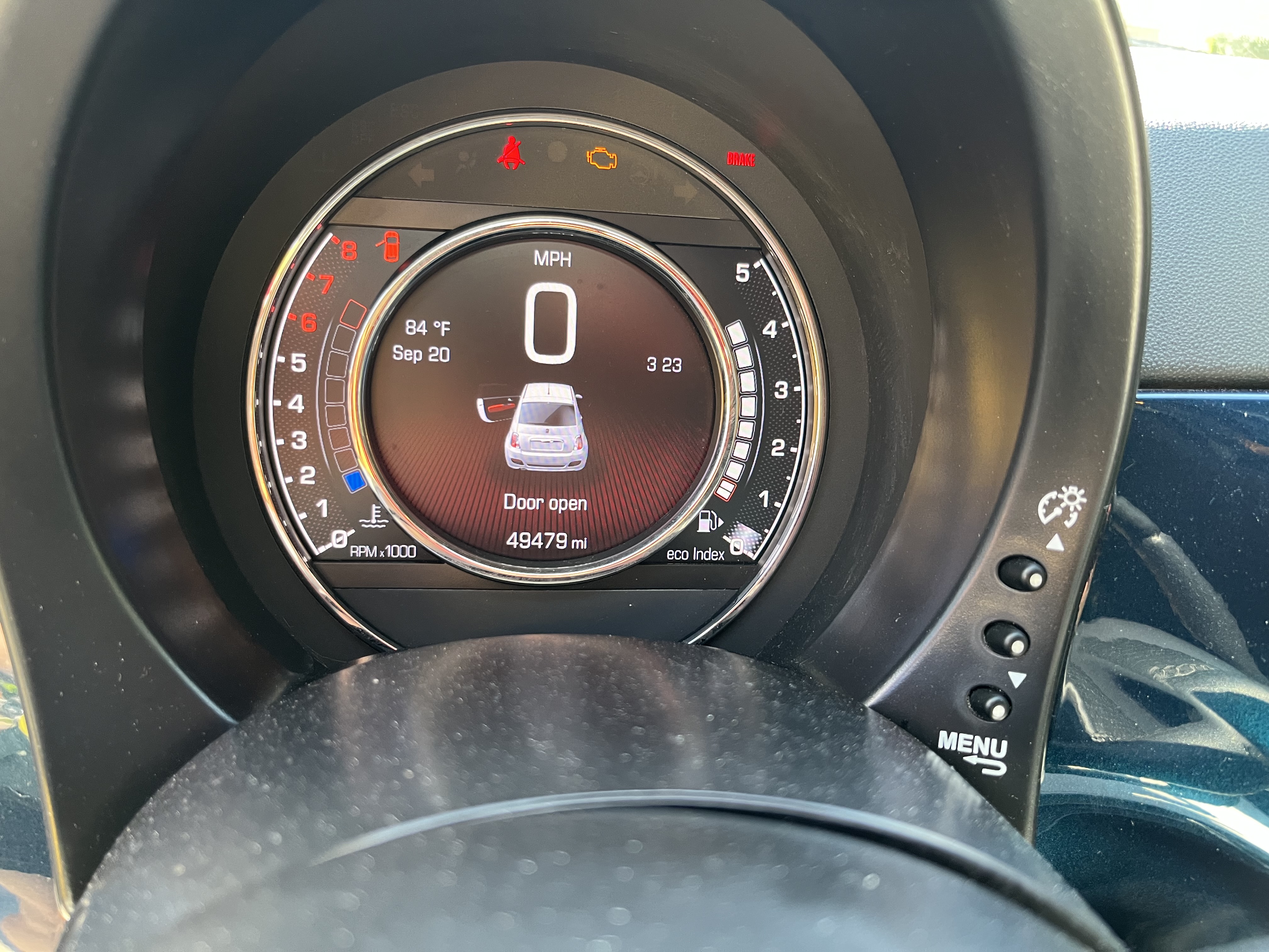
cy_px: 476
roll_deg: -5.1
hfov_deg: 67.3
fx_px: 953
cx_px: 634
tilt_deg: -27.7
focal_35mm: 26
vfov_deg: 53.1
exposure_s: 1/97
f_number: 1.6
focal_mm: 5.1
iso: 125
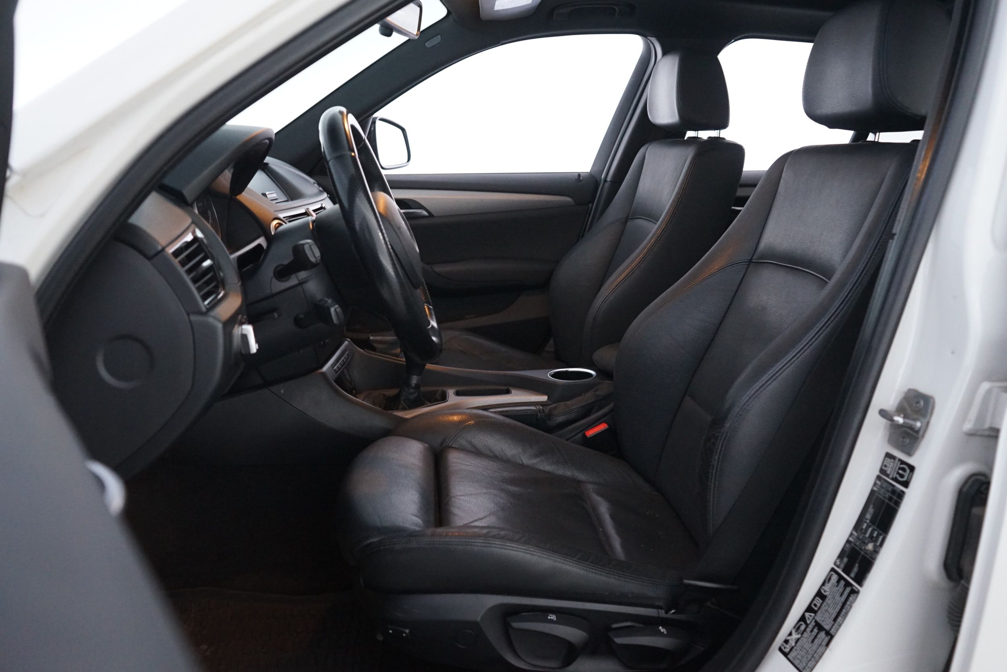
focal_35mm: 29
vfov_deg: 45.0
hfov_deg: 63.7
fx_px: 811
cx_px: 504
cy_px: 336
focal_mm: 29
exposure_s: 1/10
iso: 4000
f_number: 5
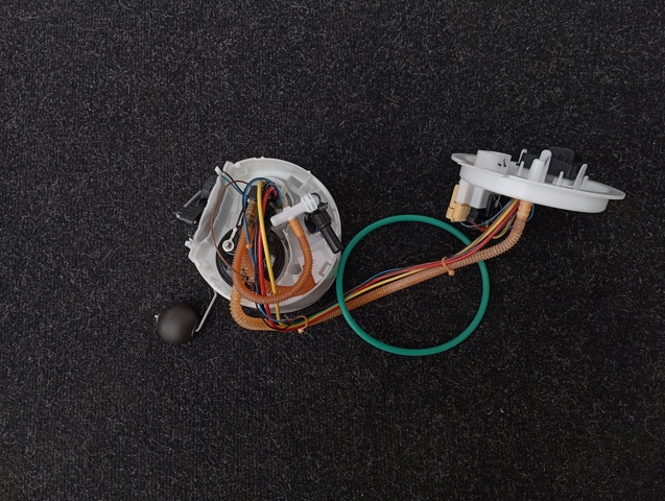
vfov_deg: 49.9
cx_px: 332
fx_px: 539
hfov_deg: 63.4
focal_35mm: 28
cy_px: 250
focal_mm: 4.22
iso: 222
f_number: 1.8
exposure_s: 1/50
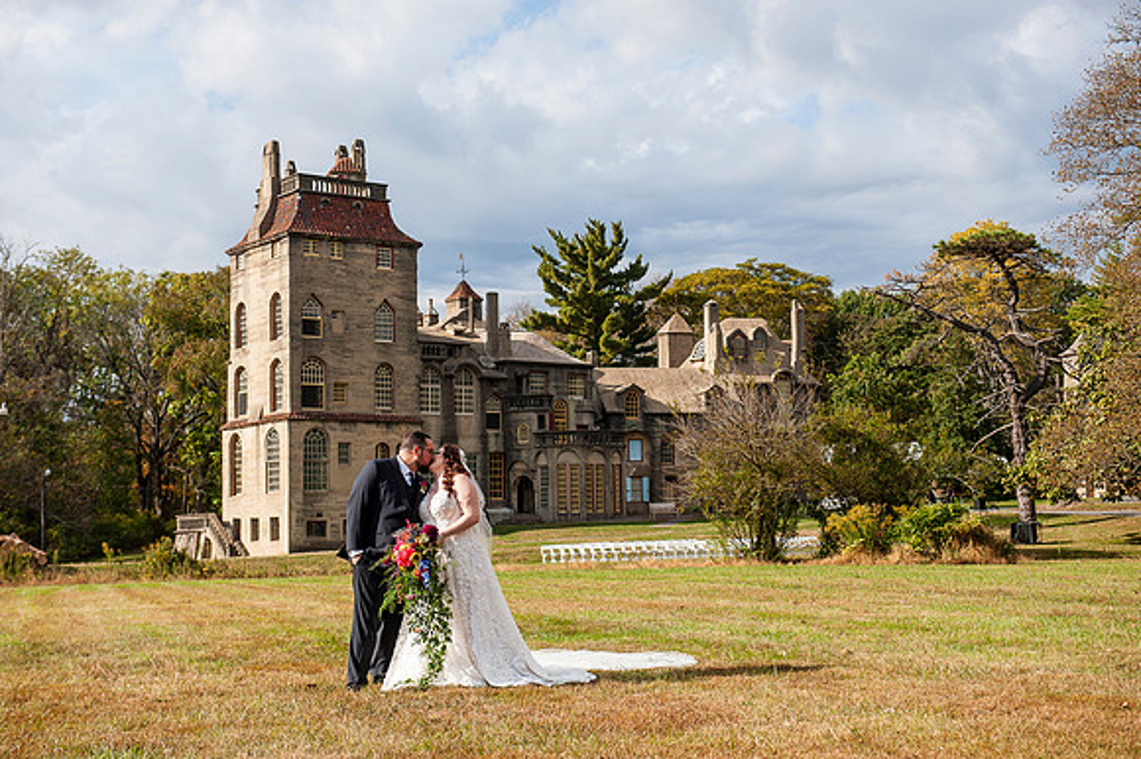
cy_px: 380
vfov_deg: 24.6
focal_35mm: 55
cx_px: 570
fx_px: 1742
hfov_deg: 36.3
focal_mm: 55
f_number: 5.6
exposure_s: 1/1000
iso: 200
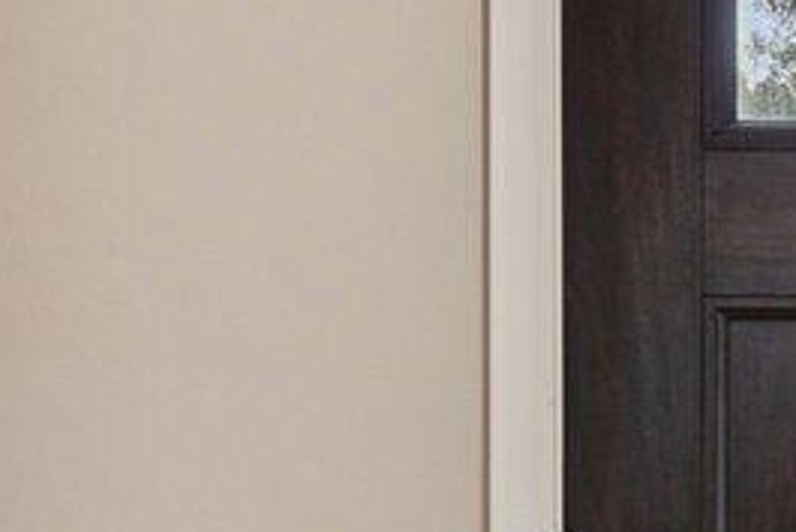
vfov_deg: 12.6
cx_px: 1304
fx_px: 2389
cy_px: 461
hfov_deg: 16.6
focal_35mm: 108
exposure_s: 1/5
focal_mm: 14
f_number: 9
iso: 200
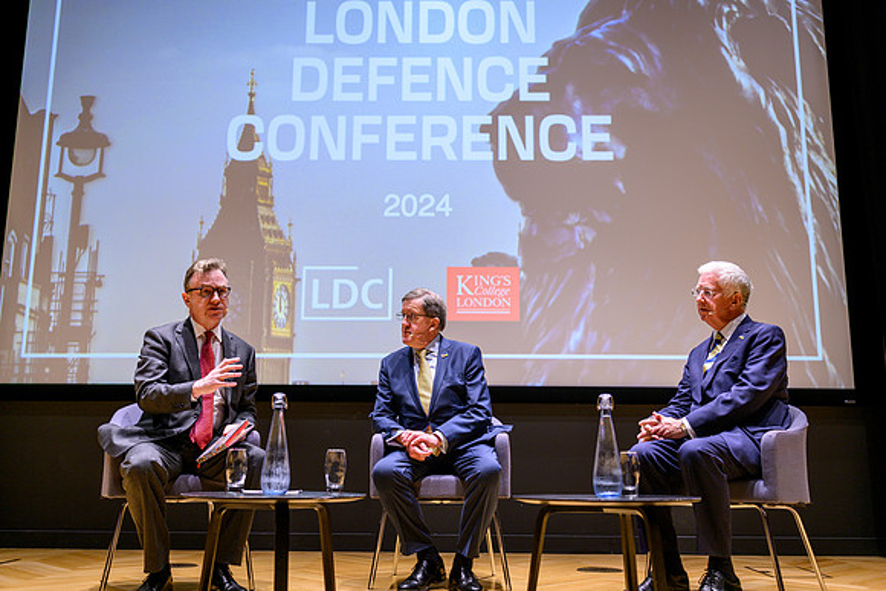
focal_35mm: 35
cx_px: 443
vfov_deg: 37.9
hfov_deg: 54.4
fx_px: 862
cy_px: 296
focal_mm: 35
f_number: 2
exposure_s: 1/160
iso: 180
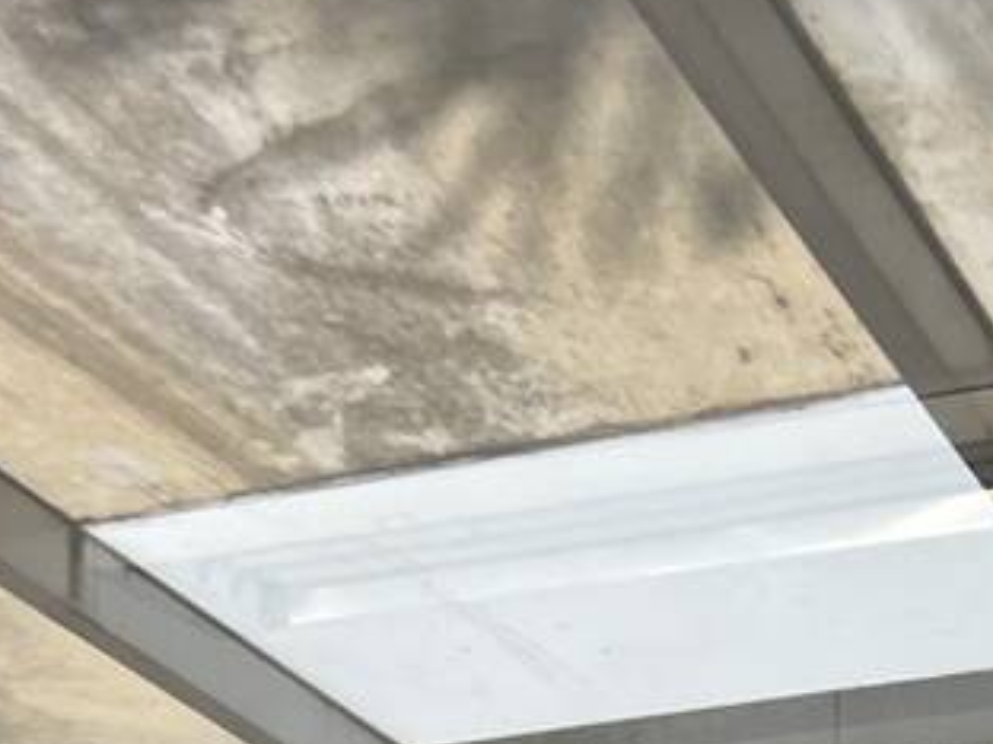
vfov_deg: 10.8
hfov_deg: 16.3
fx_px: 3442
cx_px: 267
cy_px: 1669
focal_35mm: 120
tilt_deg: -0.4
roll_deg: +0.0
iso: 50
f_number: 1.5
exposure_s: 1/705
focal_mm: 5.7
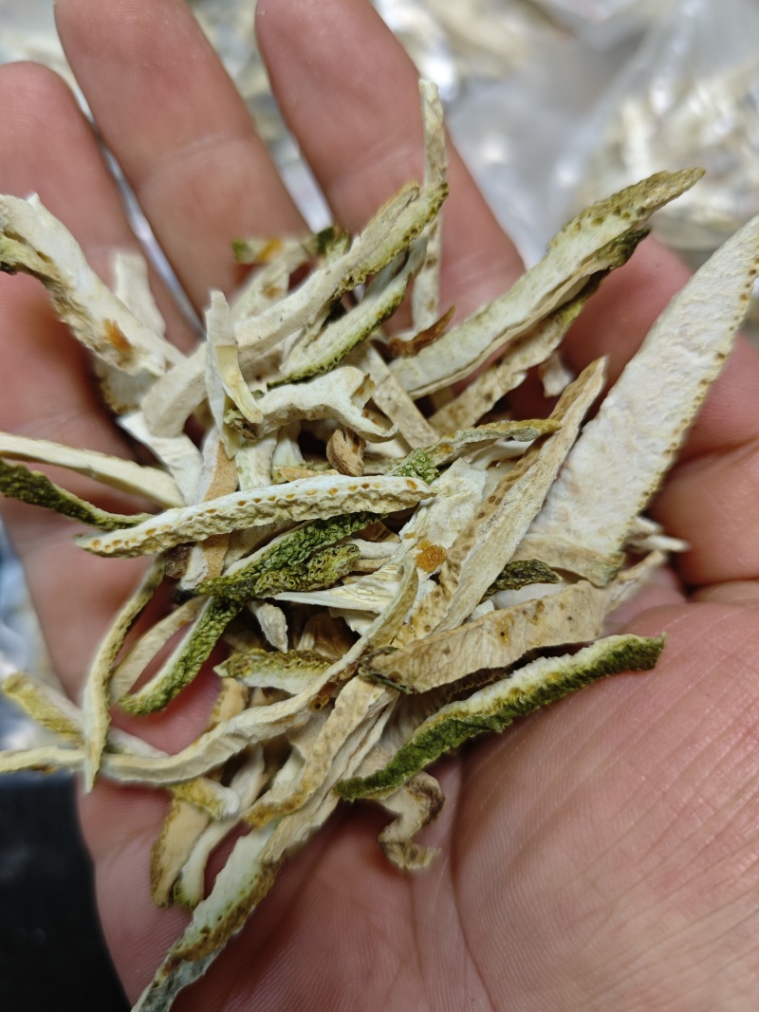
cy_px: 506
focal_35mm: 24
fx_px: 702
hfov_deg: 56.8
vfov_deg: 71.6
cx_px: 380
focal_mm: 5.84
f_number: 1.6
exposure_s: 1/100
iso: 250
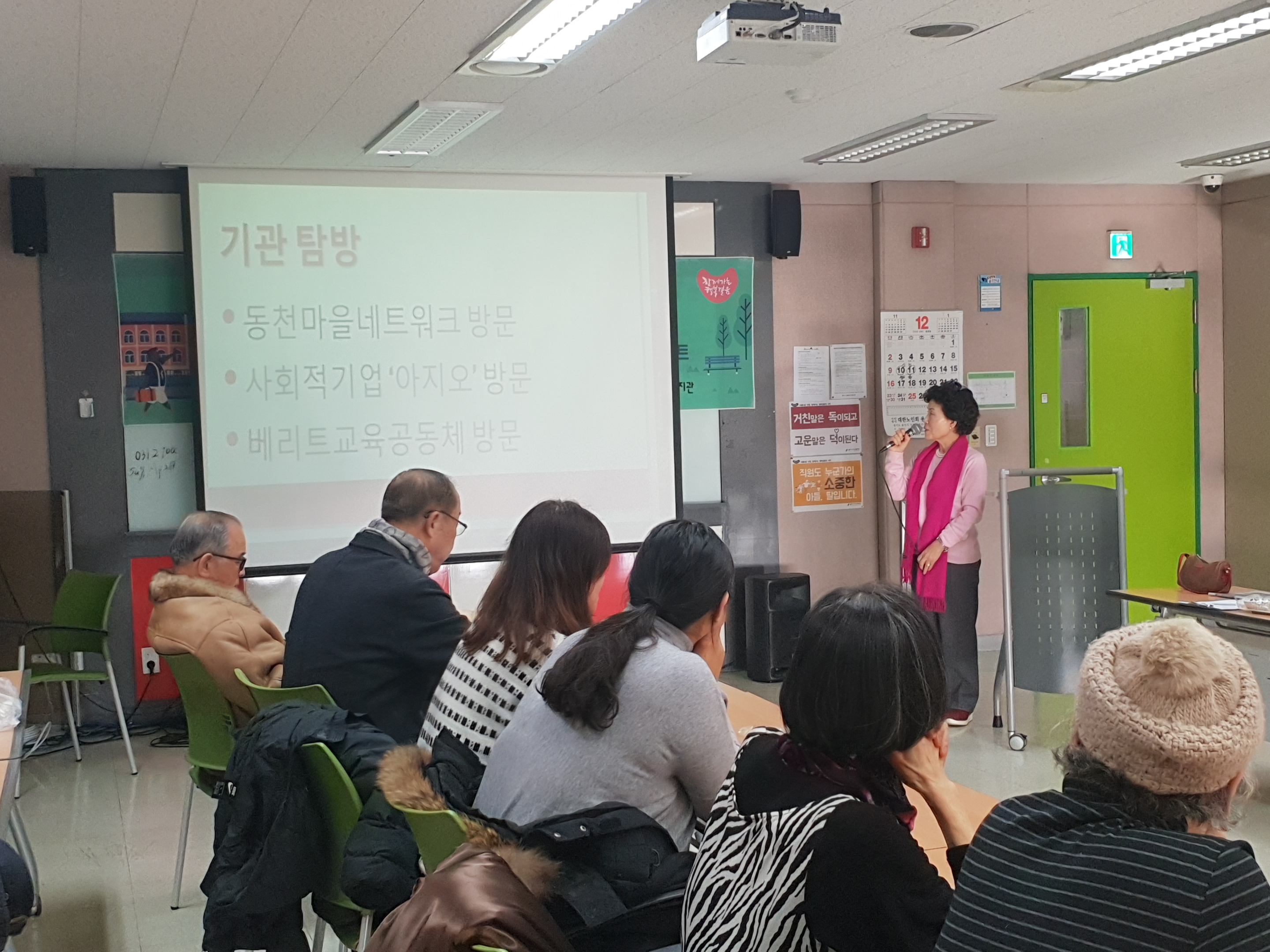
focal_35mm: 26
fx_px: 954
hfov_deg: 67.3
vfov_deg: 53.1
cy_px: 476
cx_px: 635
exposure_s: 1/60
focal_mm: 4.3
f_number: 2.4
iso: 200
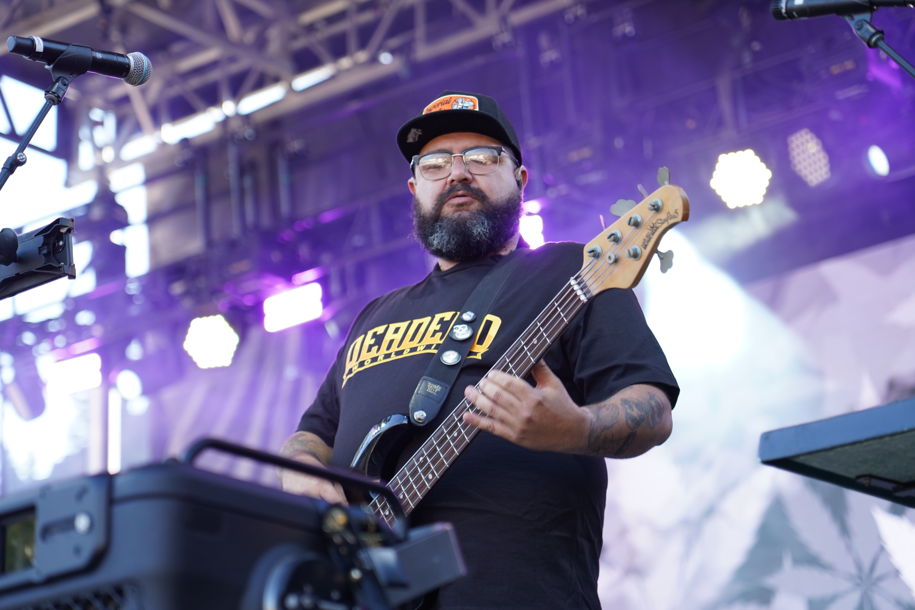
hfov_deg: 19.5
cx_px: 458
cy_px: 305
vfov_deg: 13.0
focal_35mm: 105
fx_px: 2669
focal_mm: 105
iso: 250
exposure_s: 1/125
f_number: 4
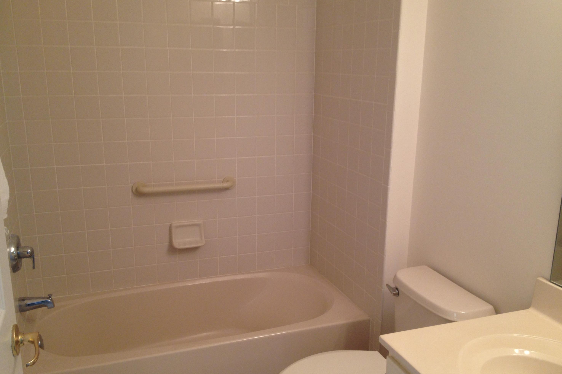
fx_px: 578
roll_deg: -0.8
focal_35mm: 37
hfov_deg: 51.9
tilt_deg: -14.5
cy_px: 197
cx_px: 279
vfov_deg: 35.9
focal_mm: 4.28
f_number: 2.4
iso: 50
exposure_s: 1/24
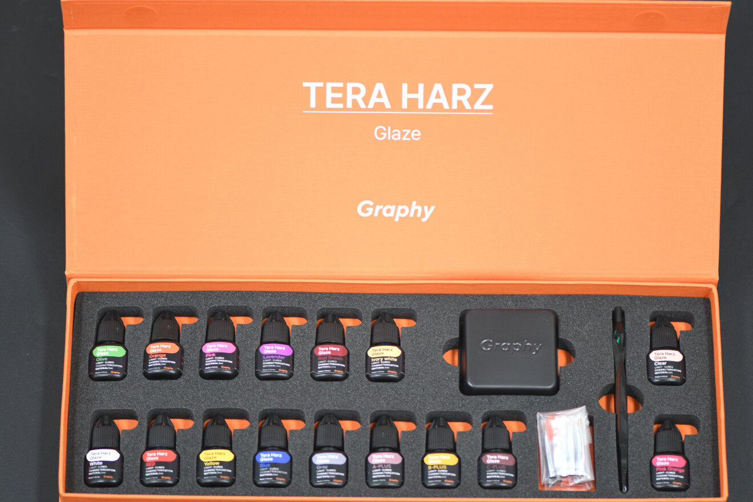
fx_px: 3294
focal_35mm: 158
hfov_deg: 13.0
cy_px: 251
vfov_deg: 8.7
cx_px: 376
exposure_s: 1/25
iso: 640
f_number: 3
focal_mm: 105
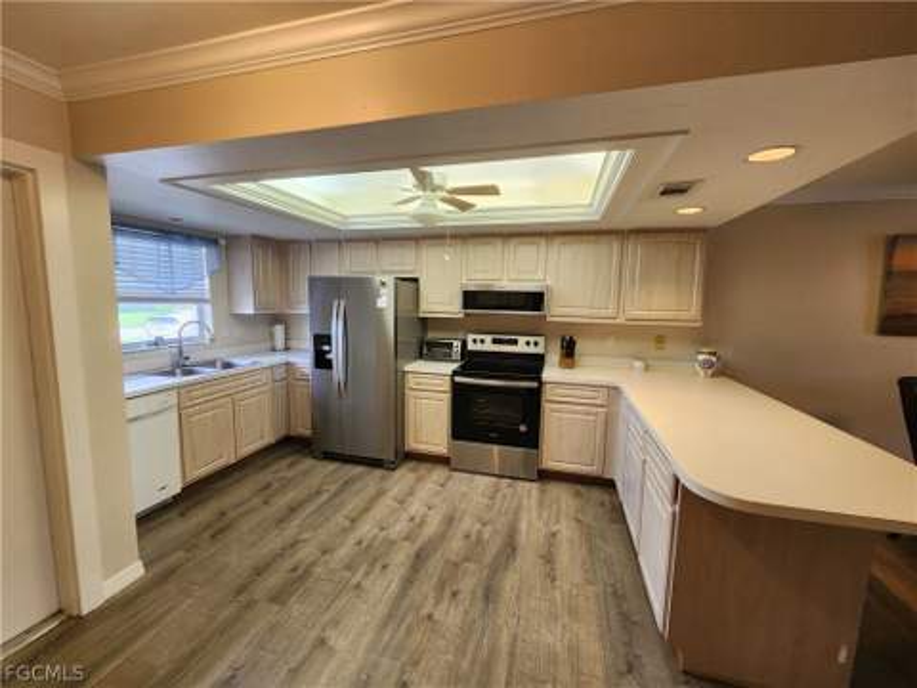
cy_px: 344
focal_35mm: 13
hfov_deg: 106.2
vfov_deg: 89.9
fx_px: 344
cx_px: 458
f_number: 2.2
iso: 250
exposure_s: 1/60
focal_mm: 2.2
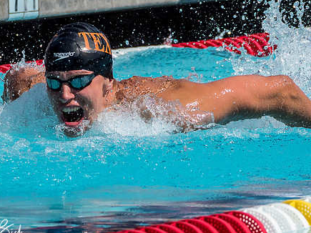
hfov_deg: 2.3
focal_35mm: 856
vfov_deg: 1.7
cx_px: 100
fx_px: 7688
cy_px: 100
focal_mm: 188
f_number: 6.3
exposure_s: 1/1600
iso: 250
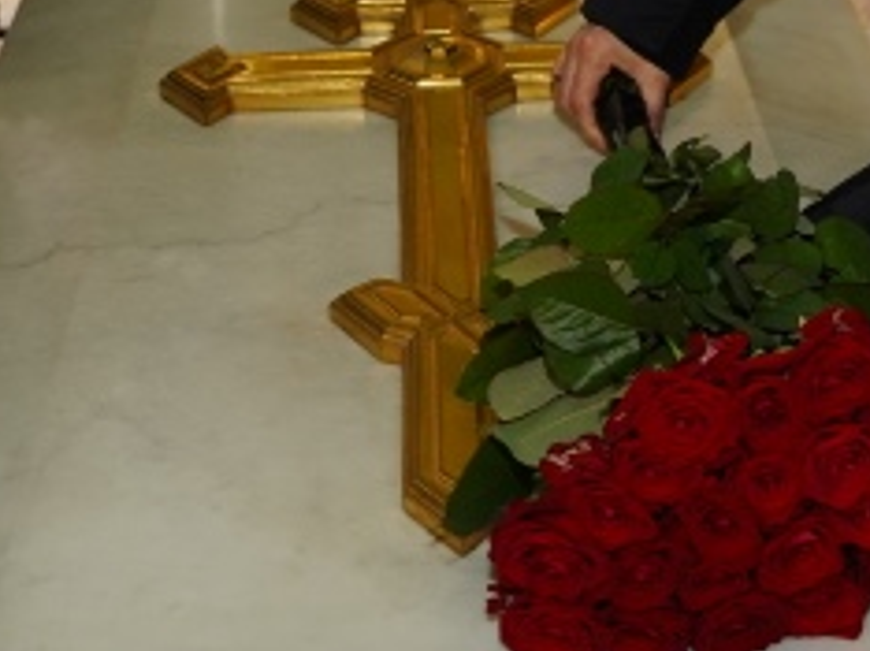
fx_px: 1987
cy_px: -231
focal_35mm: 79
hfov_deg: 24.2
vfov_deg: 17.3
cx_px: 725
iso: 1600
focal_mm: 25.7
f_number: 4
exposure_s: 1/160
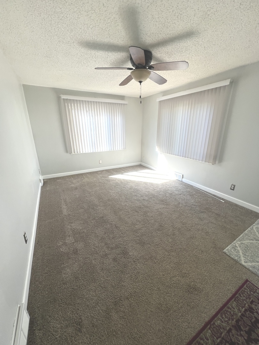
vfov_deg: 106.2
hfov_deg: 89.9
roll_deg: +0.1
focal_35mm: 13
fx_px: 130
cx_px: 130
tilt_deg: -17.9
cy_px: 172
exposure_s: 1/99
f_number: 1.8
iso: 40
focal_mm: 1.57
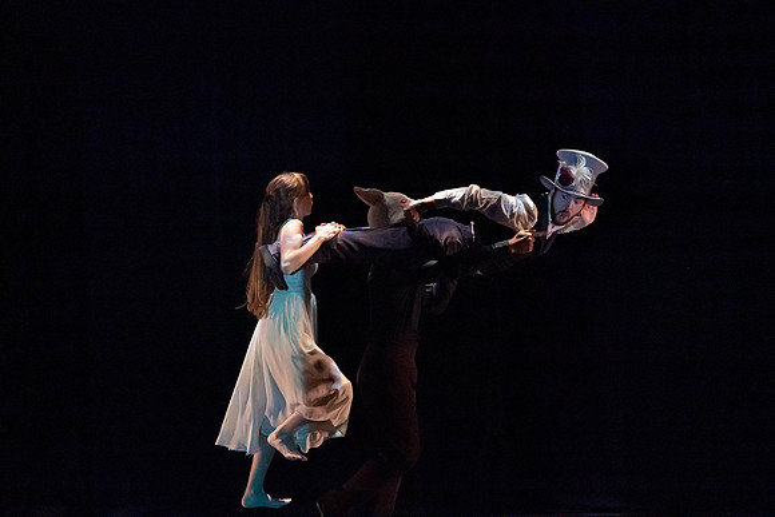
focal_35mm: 339
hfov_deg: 6.1
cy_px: 258
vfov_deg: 4.1
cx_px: 388
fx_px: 7299
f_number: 5.6
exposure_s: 1/320
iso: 6400
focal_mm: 339
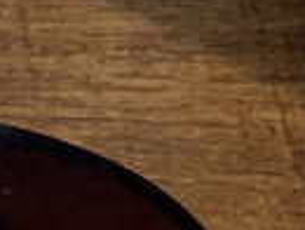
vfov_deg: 6.1
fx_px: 2119
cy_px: 366
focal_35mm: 240
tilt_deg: -46.7
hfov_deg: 7.7
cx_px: -392
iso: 640
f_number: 2
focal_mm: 6
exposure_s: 1/14
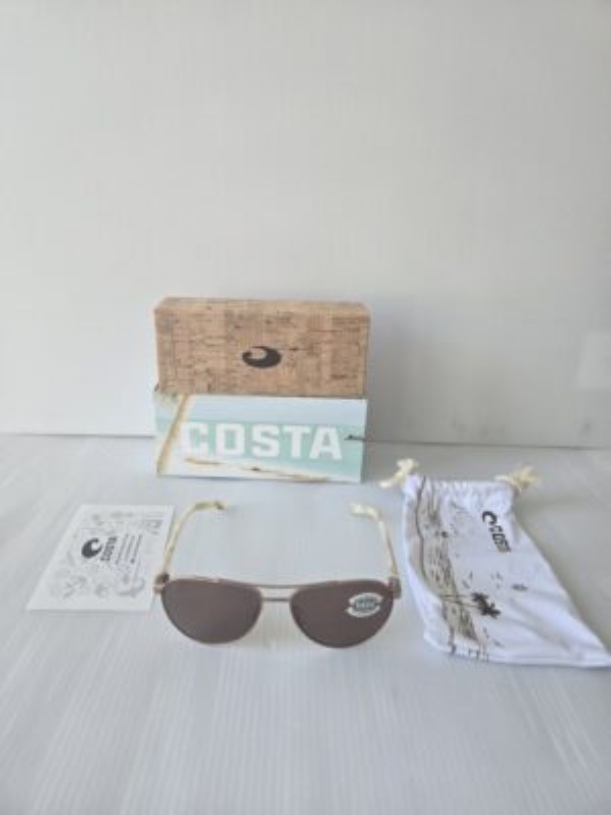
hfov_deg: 58.9
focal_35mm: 23
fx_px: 541
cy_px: 408
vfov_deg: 73.9
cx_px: 306
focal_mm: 5.4
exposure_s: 1/180
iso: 200
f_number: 1.8
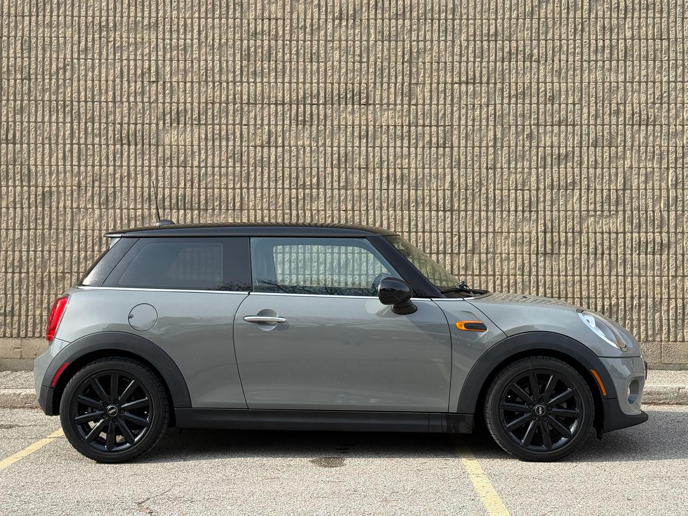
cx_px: 344
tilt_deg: +2.2
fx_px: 954
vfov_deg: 30.3
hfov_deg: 39.7
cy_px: 258
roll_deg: -0.1
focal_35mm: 48
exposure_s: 1/2494
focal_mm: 6.76
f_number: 1.78
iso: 100
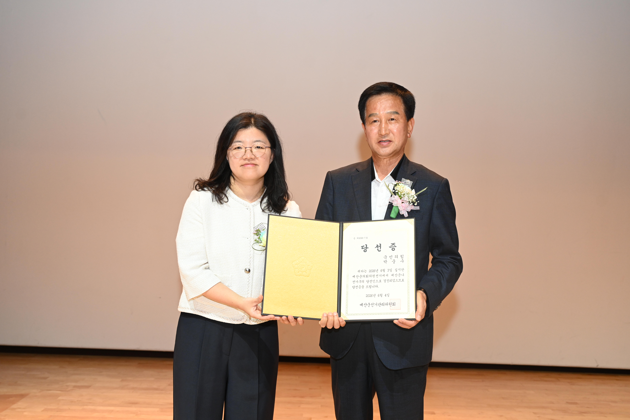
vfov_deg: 35.1
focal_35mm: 38
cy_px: 210
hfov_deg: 50.7
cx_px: 315
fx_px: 665
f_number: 4
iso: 1000
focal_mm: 38
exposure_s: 1/200
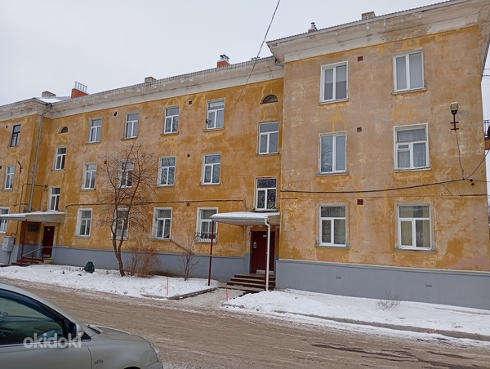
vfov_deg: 51.5
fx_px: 383
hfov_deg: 65.2
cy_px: 184
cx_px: 245
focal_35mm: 27
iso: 50
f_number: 1.8
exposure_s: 1/253
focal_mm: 3.98
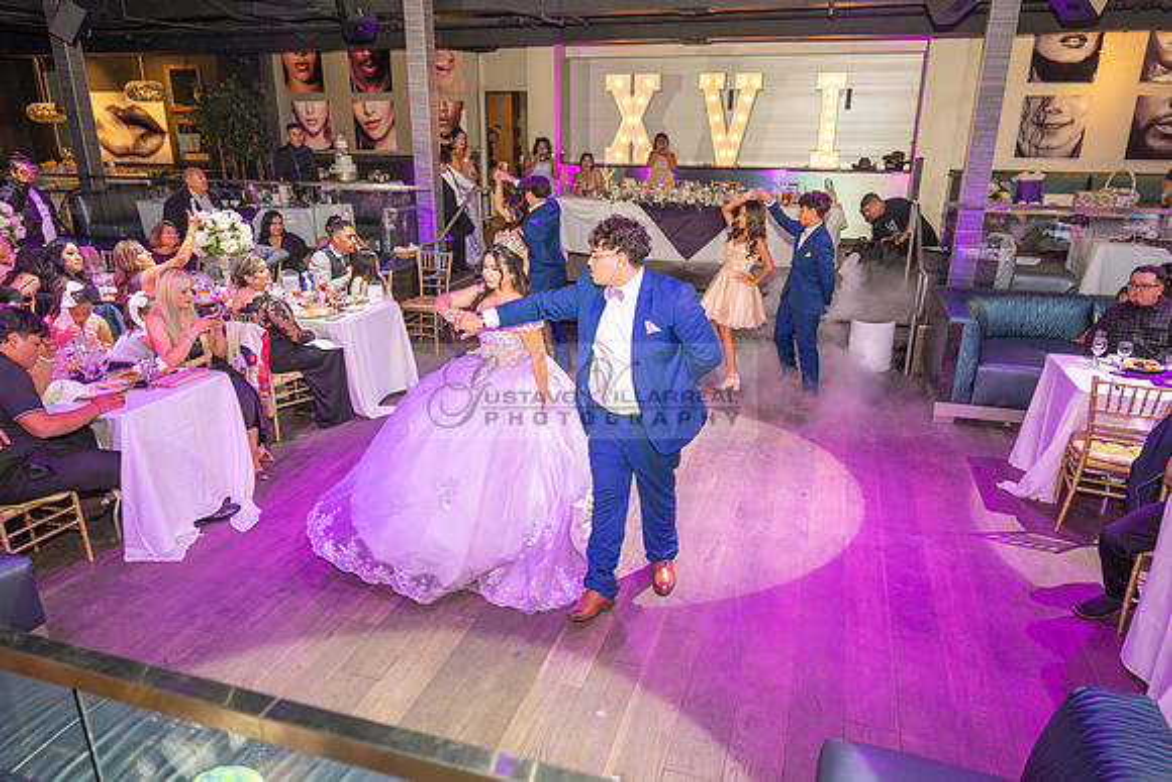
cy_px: 391
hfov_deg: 73.7
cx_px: 586
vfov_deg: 53.2
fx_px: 781
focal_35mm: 24
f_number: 3.5
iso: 1000
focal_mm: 24
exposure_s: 1/125
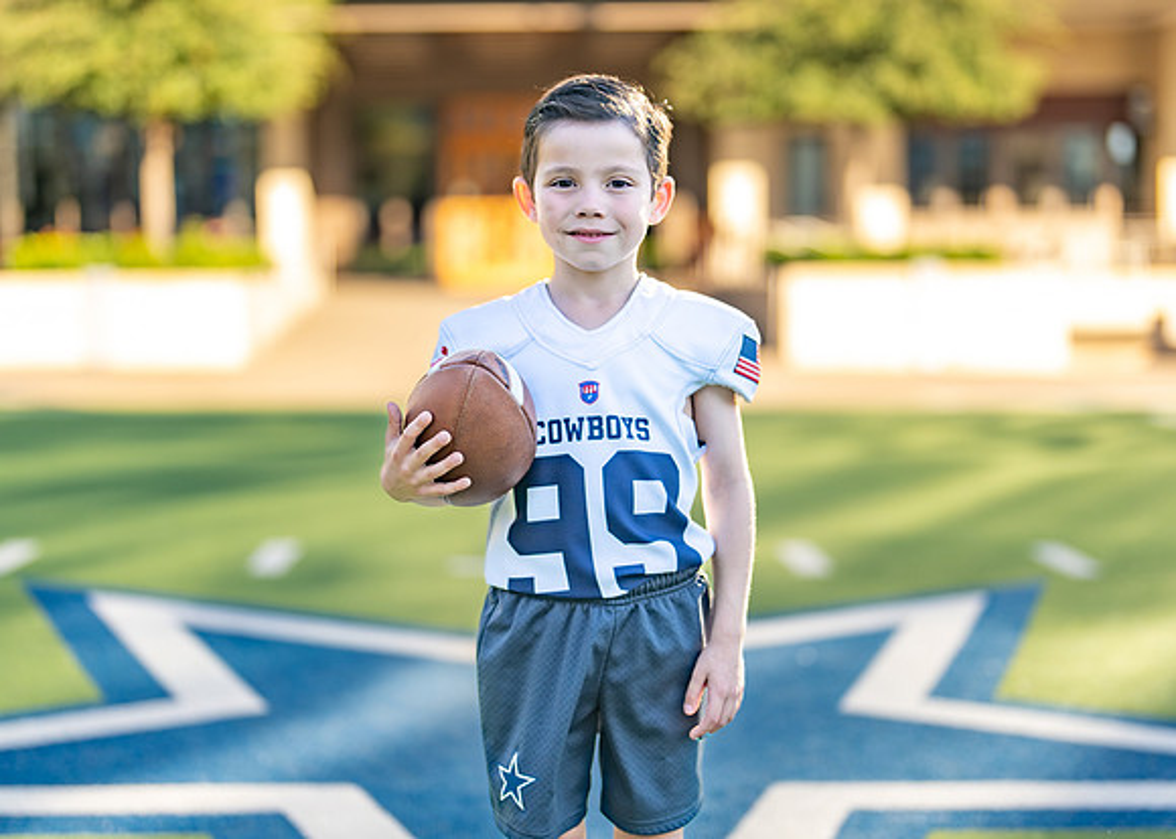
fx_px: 2165
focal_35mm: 65
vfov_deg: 21.9
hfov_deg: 30.4
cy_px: 399
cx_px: 602
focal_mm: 50
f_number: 1.2
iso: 100
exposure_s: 1/2500
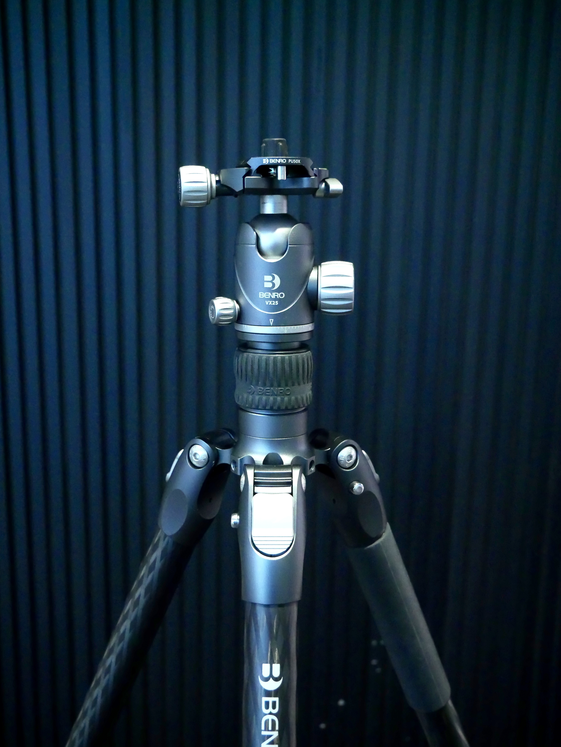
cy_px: 374
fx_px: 777
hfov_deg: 39.7
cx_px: 280
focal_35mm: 36
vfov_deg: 51.3
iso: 6400
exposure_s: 1/100
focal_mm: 18
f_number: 3.9
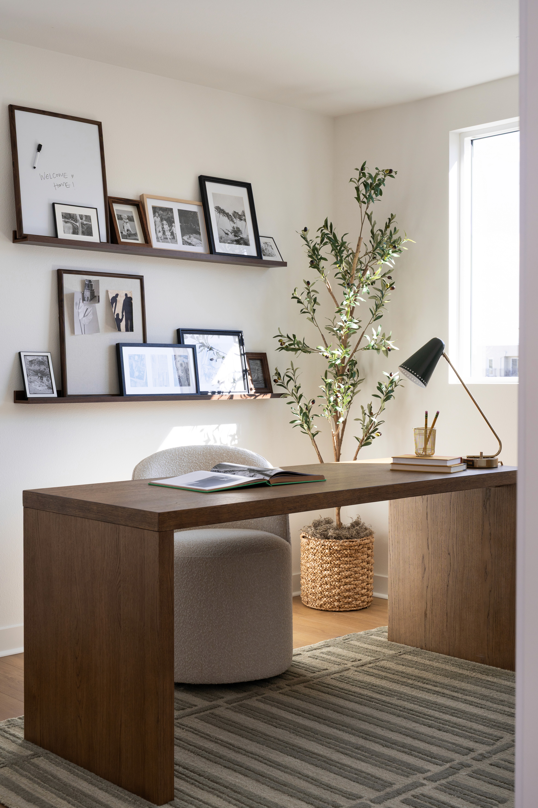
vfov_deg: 42.7
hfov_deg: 29.2
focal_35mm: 46
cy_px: 404
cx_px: 269
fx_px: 1031
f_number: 9
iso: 320
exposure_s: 1/60
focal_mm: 46
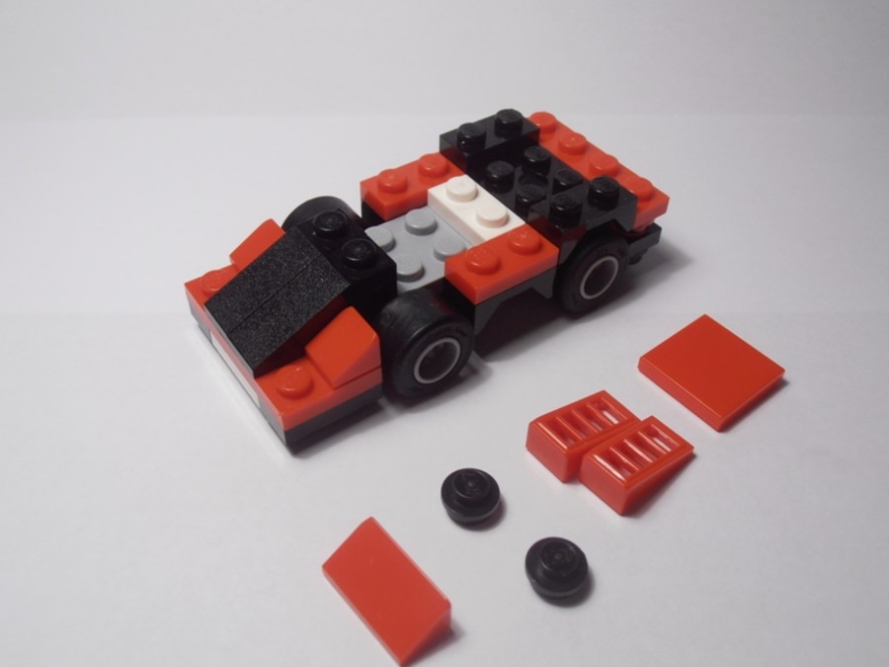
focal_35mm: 37
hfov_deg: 50.1
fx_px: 950
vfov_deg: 38.7
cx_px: 444
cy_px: 334
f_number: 3.9
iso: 80
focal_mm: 6.61
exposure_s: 1/50
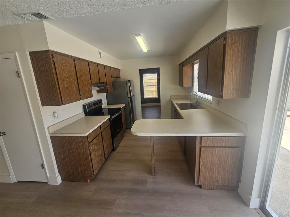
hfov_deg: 106.2
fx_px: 109
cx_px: 145
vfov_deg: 89.9
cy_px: 108
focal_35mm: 13
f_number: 2.2
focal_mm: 2.2
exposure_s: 1/160
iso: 50
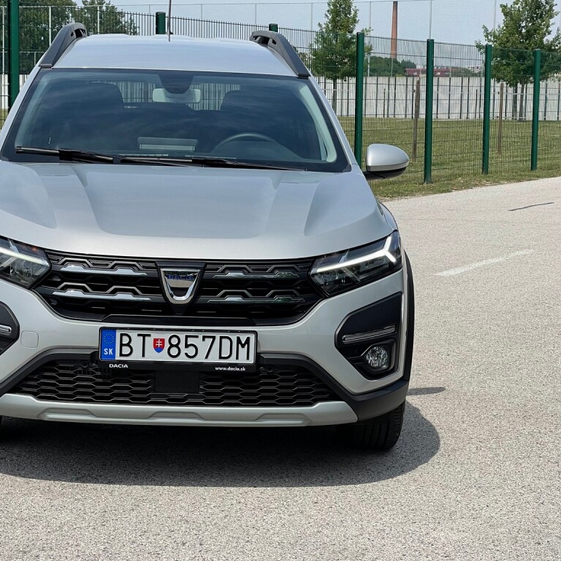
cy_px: 249
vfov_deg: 19.7
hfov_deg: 19.7
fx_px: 1614
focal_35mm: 88
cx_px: 217
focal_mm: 7.5
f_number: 2.2
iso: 20
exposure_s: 1/1553
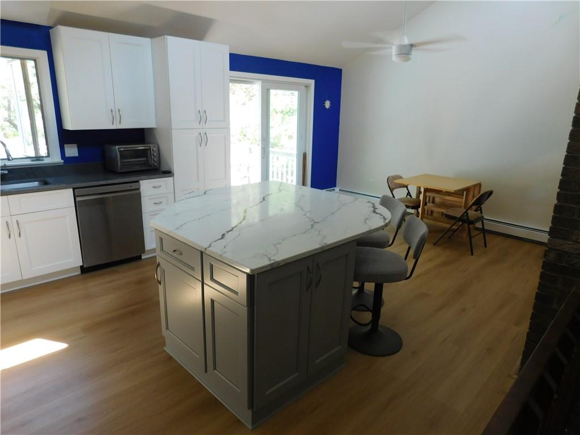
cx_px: 290
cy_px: 218
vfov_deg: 58.9
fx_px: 385
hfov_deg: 73.9
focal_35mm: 23
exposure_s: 1/30
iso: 140
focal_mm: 4
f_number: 3
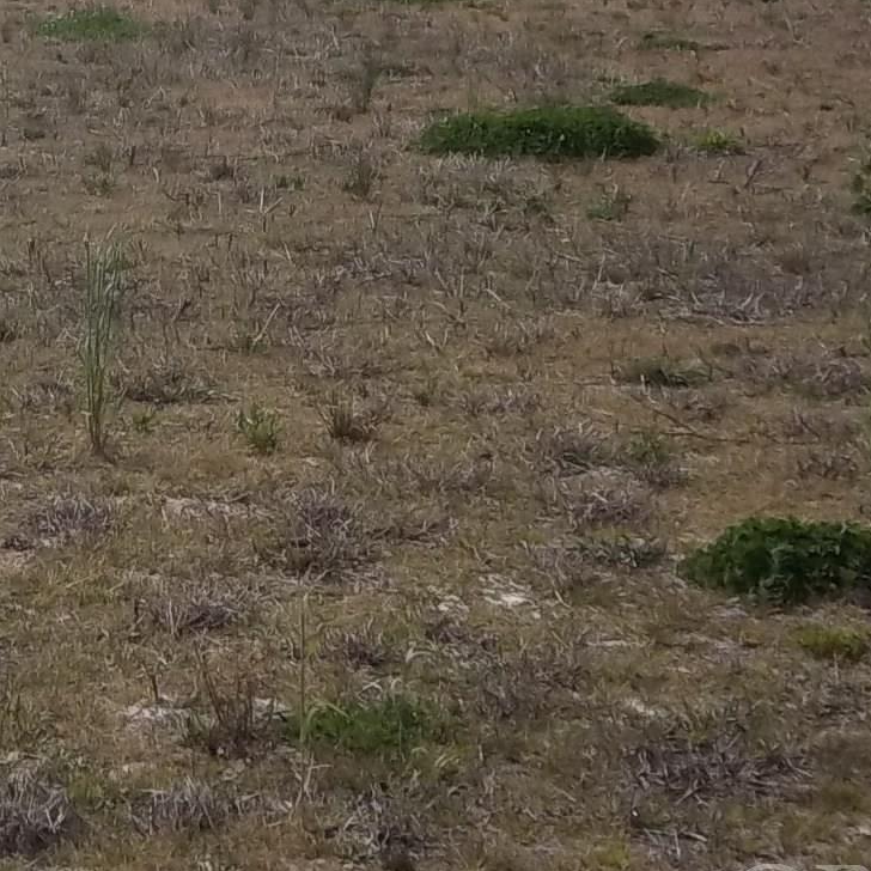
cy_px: 31
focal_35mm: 92
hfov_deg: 18.0
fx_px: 2619
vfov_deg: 18.5
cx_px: -173
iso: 80
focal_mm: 6.6
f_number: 10.1
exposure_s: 1/320
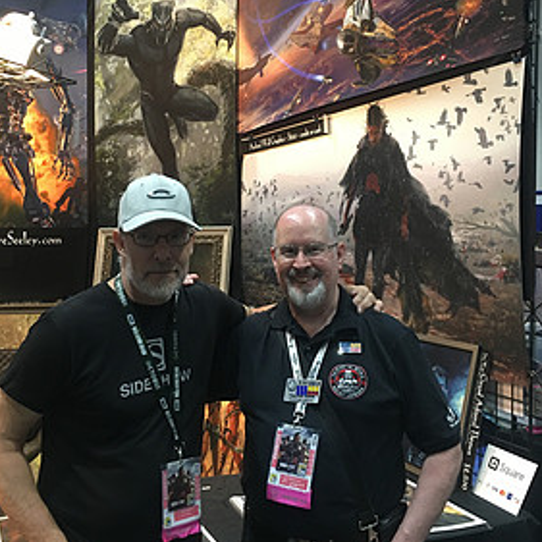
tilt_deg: +2.9
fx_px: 726
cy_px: 218
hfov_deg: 40.8
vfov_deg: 40.7
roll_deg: +0.6
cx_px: 227
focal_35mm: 41
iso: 64
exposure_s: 1/15
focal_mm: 4.15
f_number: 2.2
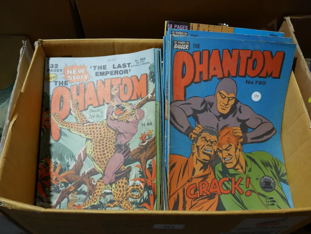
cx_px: 156
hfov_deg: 53.9
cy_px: 117
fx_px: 306
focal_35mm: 34
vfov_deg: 41.8
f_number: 4
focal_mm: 17
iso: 200
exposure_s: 1/60
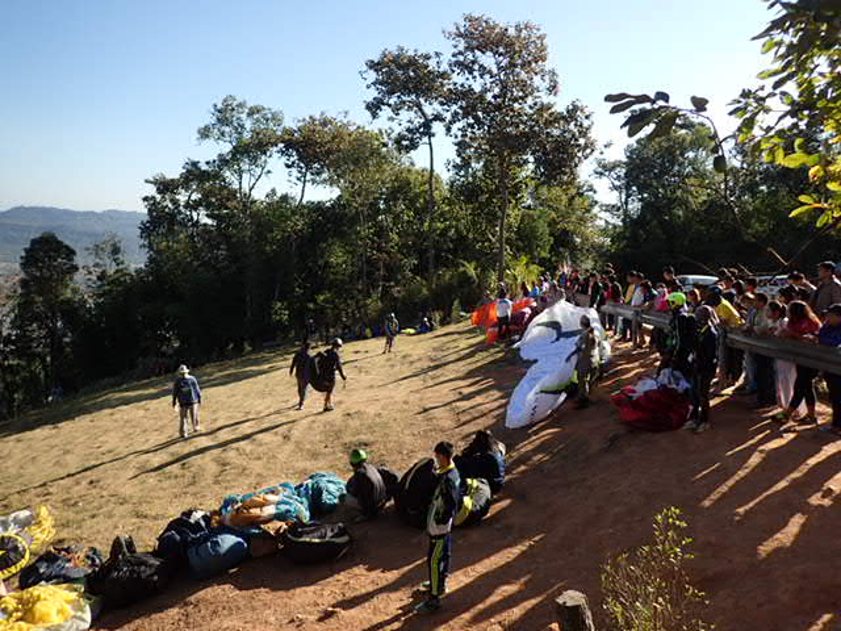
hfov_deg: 69.4
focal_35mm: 25
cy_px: 316
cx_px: 420
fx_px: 607
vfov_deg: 54.9
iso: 100
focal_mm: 4.5
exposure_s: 1/1600
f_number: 2
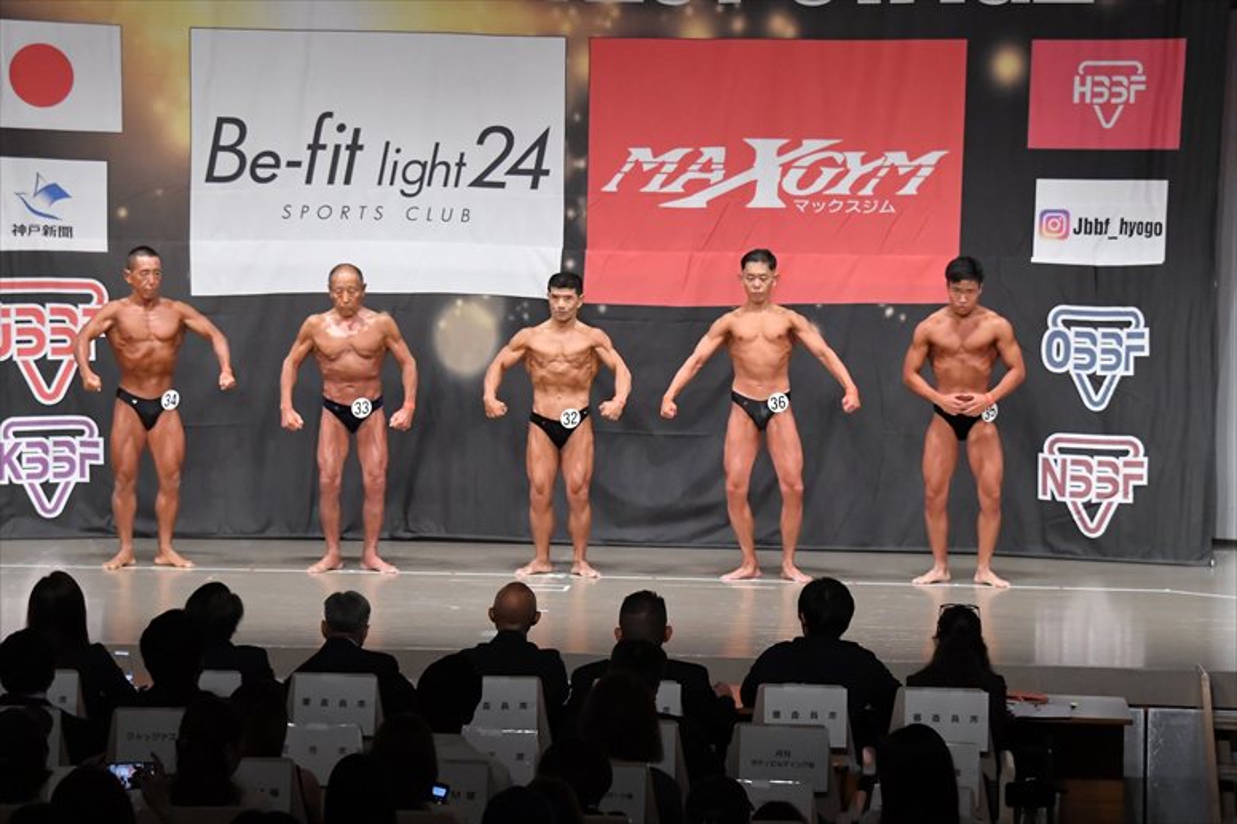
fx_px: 3606
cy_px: 412
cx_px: 618
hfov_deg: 19.5
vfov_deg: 13.0
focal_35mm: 105
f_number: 5.6
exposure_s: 1/400
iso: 6400
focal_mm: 70
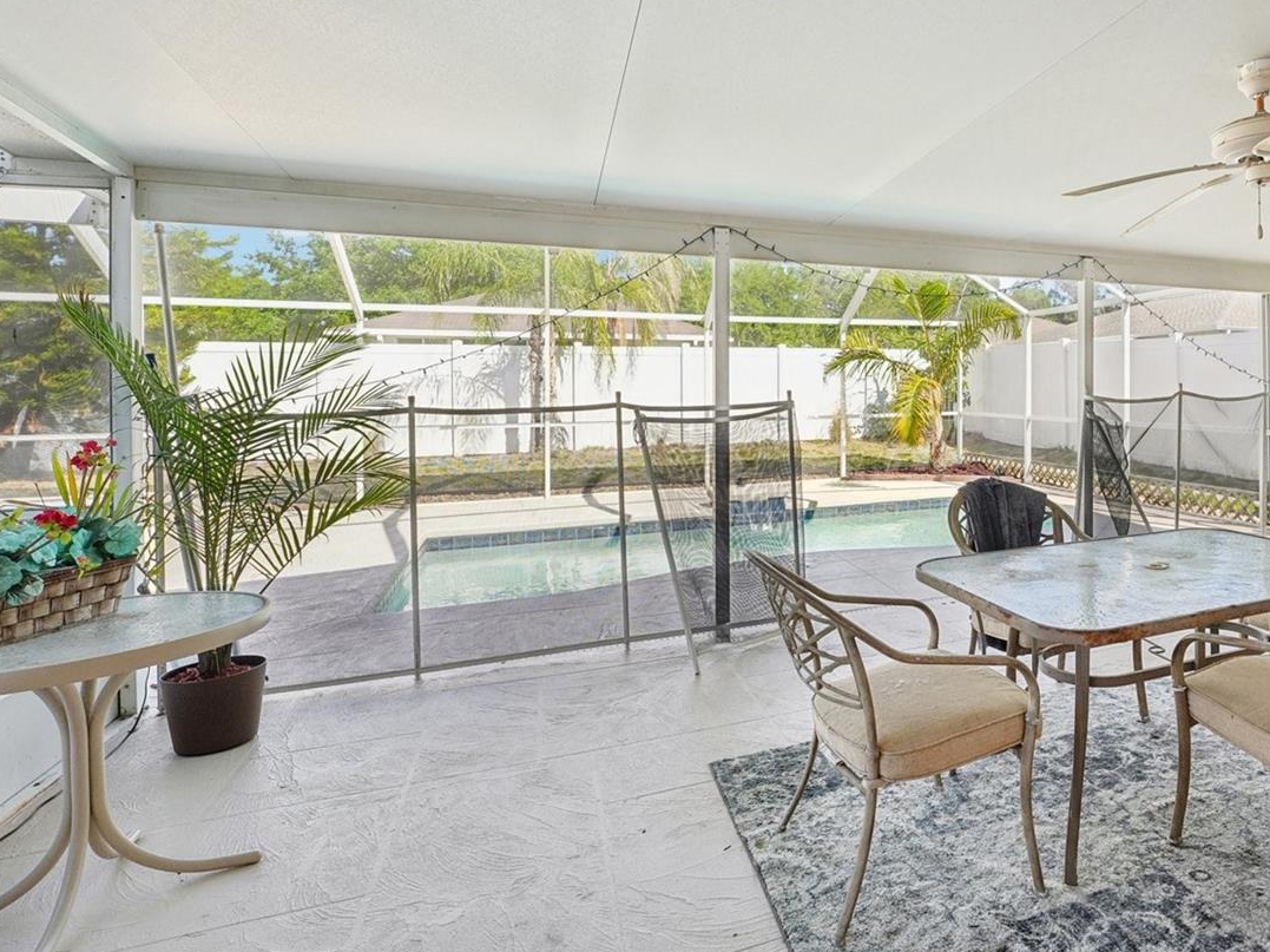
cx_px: 910
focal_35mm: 20
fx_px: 734
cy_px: 389
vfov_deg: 65.4
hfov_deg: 77.3
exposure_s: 1/100
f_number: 8
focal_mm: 14
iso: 200
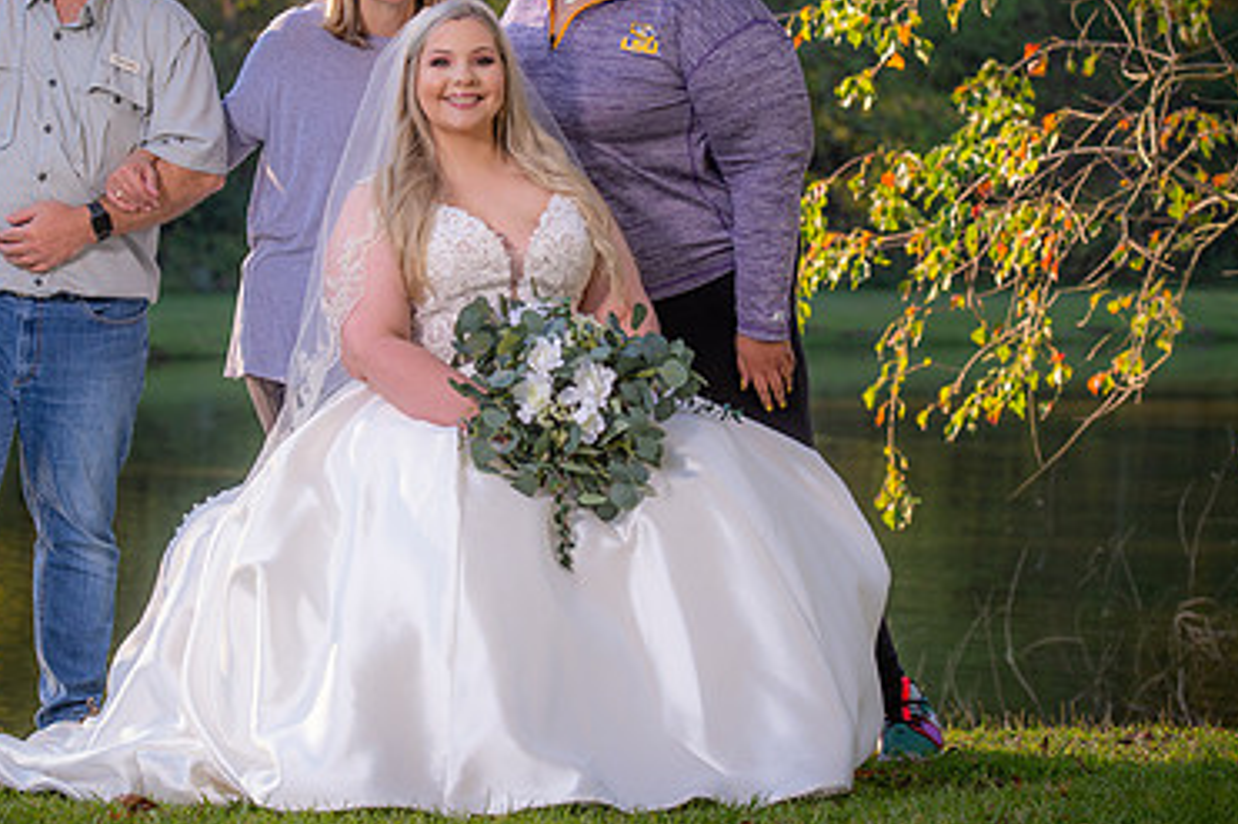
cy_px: 327
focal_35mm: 144
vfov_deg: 9.5
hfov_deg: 14.3
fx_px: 4950
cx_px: 517
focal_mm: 92
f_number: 5
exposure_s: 1/160
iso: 125
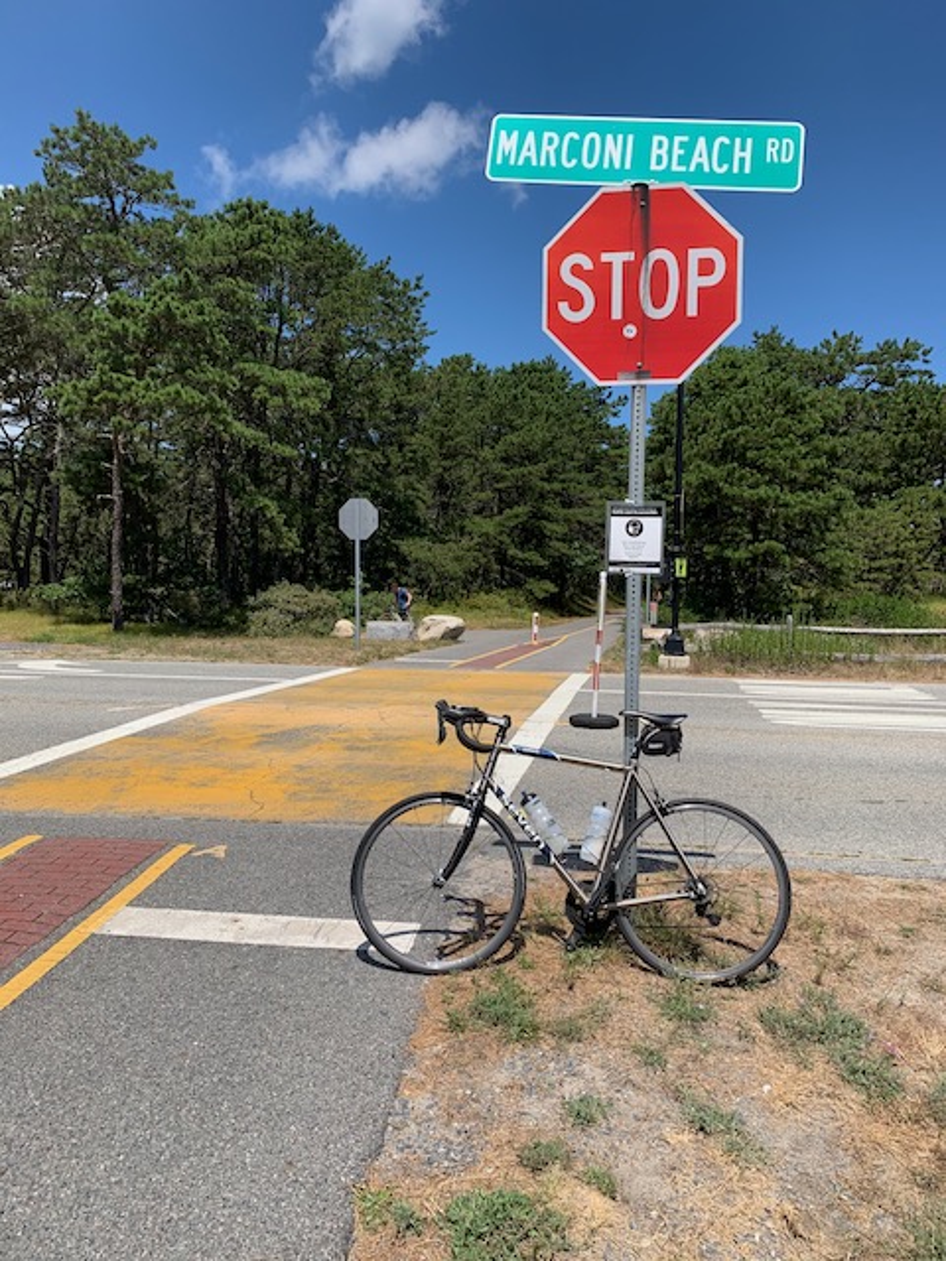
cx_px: 473
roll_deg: +0.5
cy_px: 630
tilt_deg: -2.6
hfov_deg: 53.1
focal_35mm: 26
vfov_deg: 67.3
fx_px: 947
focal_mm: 4.25
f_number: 1.8
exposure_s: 1/2681
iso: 25
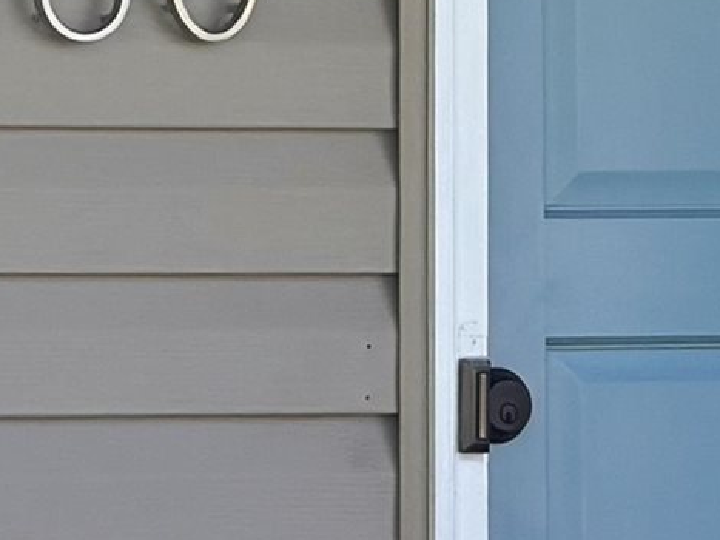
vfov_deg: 2.3
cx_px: -88
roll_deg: +1.5
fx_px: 13683
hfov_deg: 3.0
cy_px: 398
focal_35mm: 658
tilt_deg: -1.2
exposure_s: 1/232
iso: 50
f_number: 2.8
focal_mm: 16.9
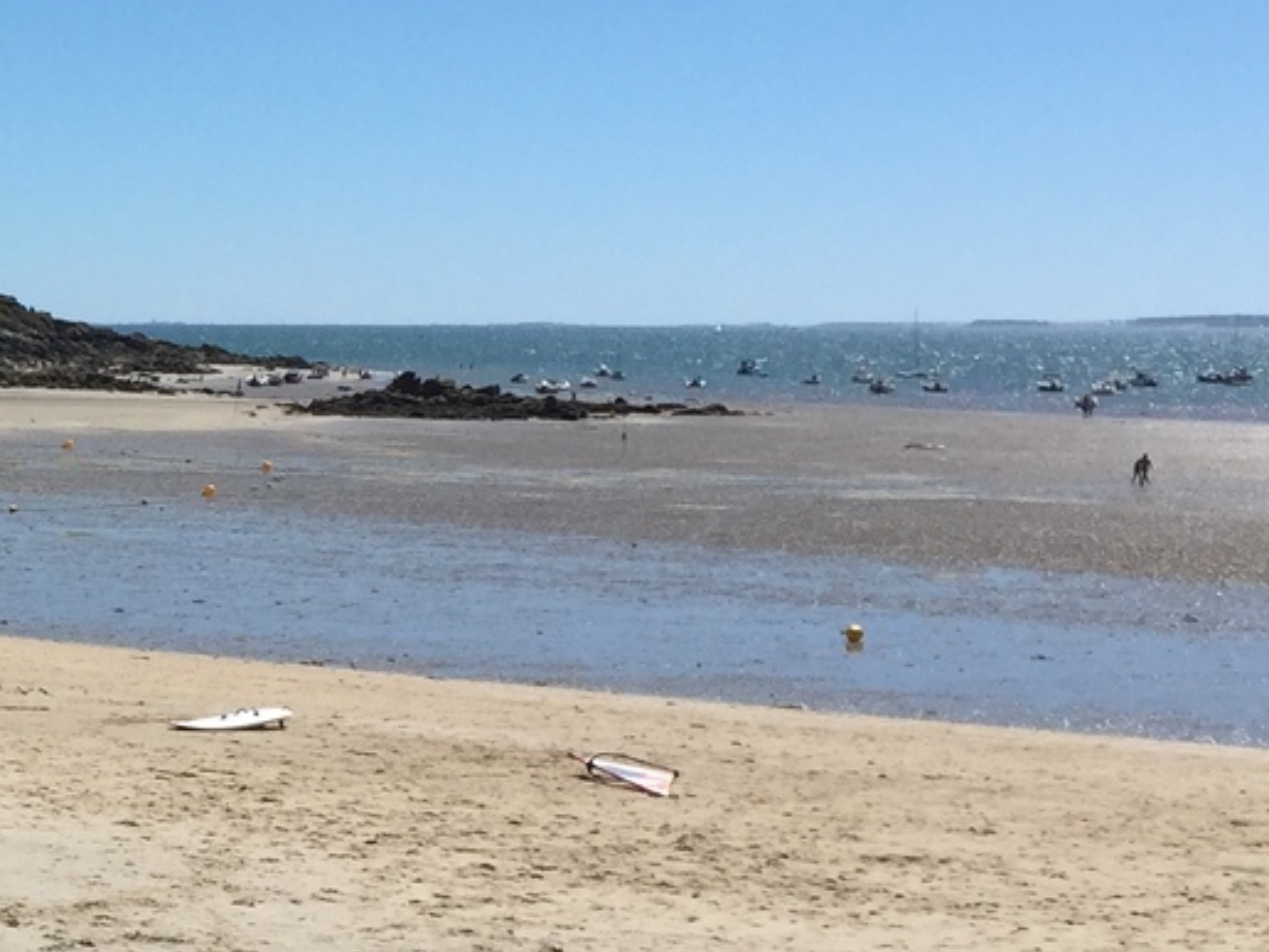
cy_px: 337
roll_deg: -0.8
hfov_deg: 19.5
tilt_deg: +0.3
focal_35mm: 90
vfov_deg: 16.4
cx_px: -524
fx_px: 3299
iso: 32
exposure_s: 1/3597
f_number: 2.2
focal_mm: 4.15
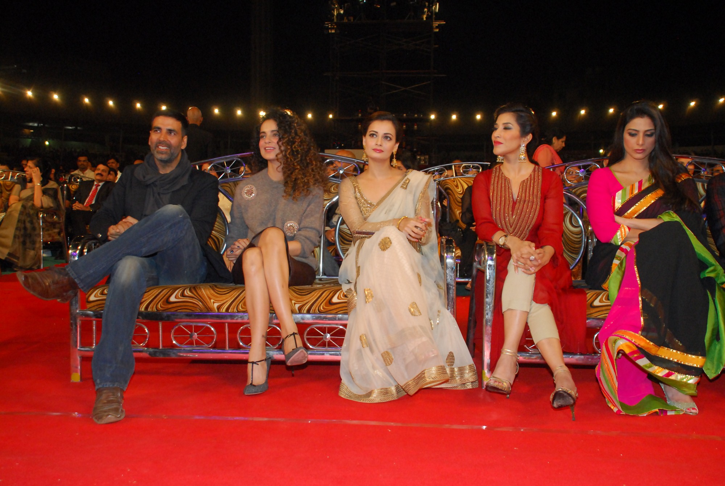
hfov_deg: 53.1
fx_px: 726
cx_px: 362
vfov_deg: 37.0
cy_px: 243
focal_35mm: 36
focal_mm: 24
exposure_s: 1/125
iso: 1000
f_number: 3.8
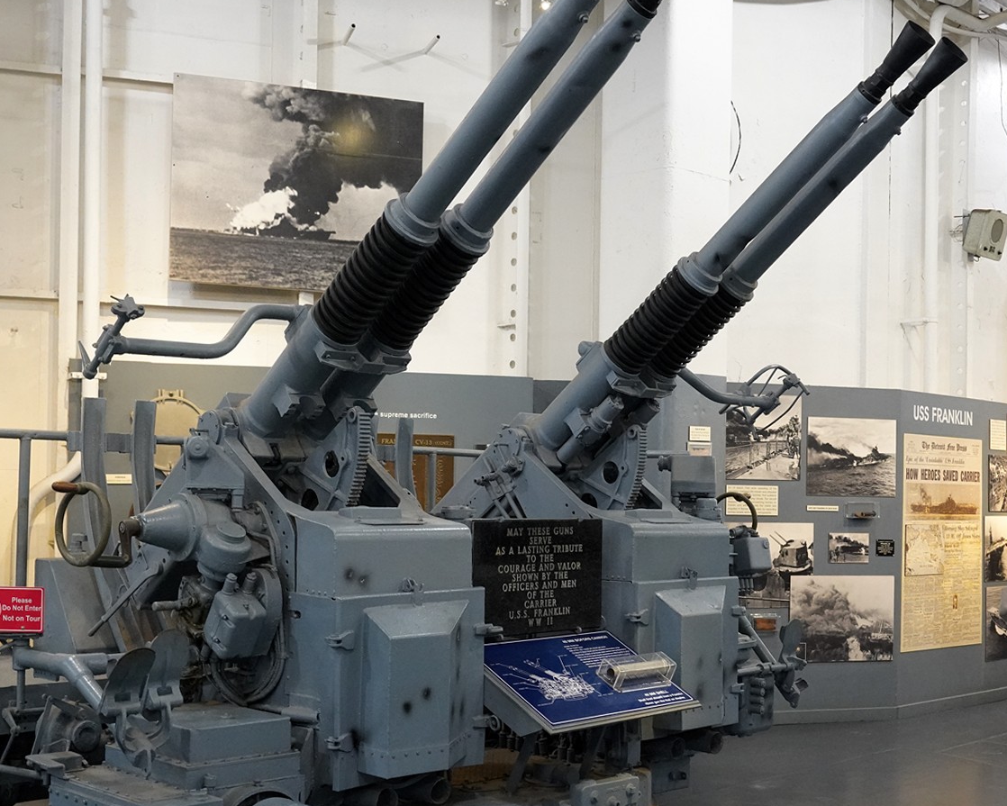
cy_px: 474
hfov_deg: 39.5
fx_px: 1401
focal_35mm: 47
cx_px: 548
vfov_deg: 32.0
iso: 6400
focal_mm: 28
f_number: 5.6
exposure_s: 1/80
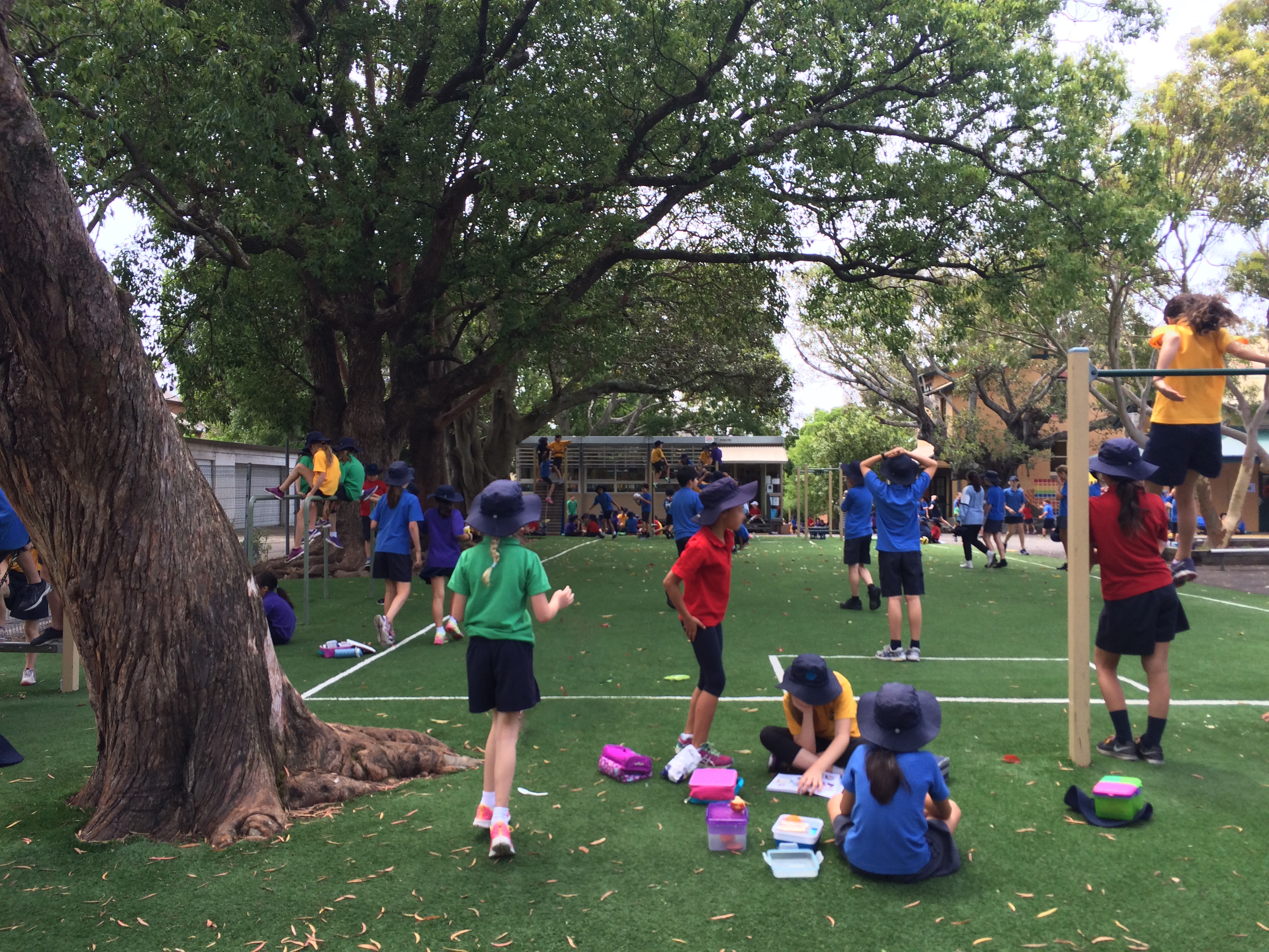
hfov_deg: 61.7
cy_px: 476
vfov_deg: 48.2
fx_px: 1063
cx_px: 634
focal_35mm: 29
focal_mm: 4.15
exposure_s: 1/466
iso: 32
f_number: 2.2
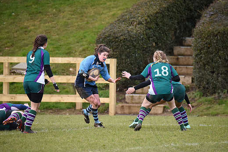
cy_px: 76
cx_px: 113
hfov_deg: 3.8
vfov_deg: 2.5
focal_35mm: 549
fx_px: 3476
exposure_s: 1/1250
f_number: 6.3
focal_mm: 490
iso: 2000
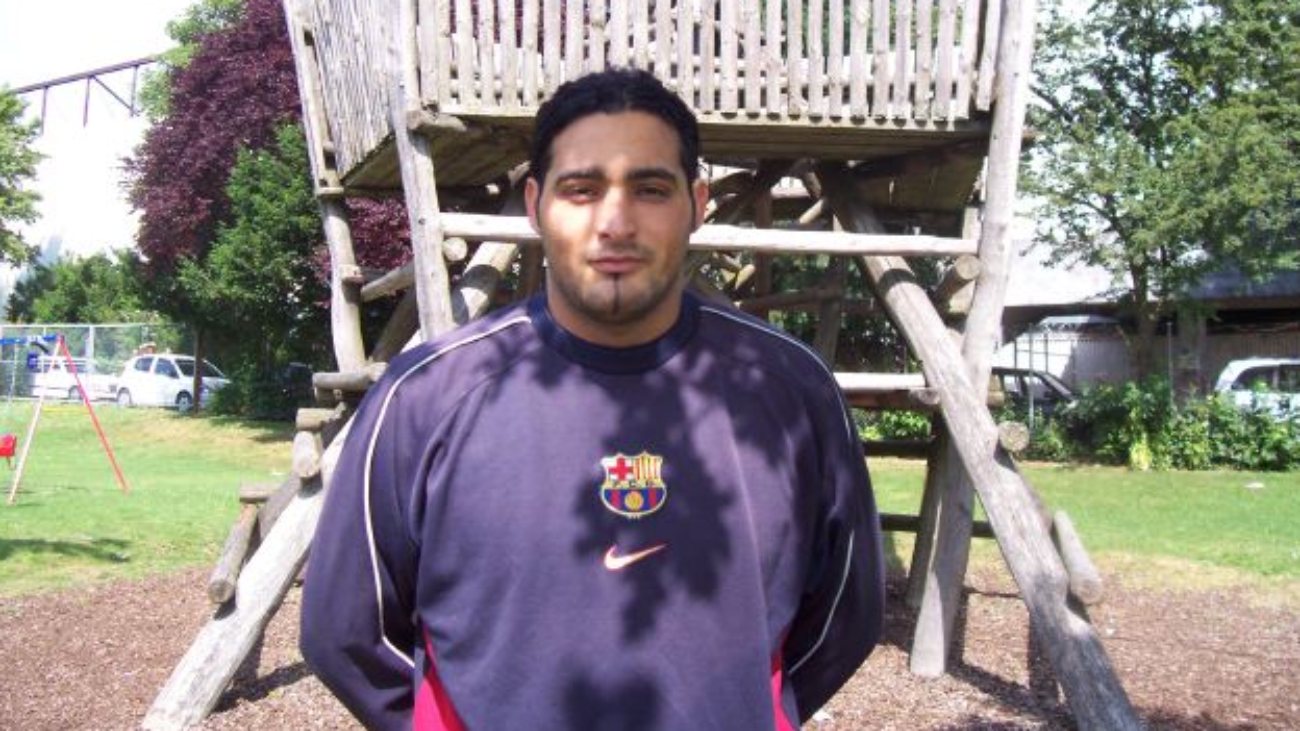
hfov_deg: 52.8
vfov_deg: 30.9
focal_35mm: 38
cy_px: 240
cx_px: 656
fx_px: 1310
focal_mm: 5.6
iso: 80
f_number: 2.7
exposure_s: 1/471
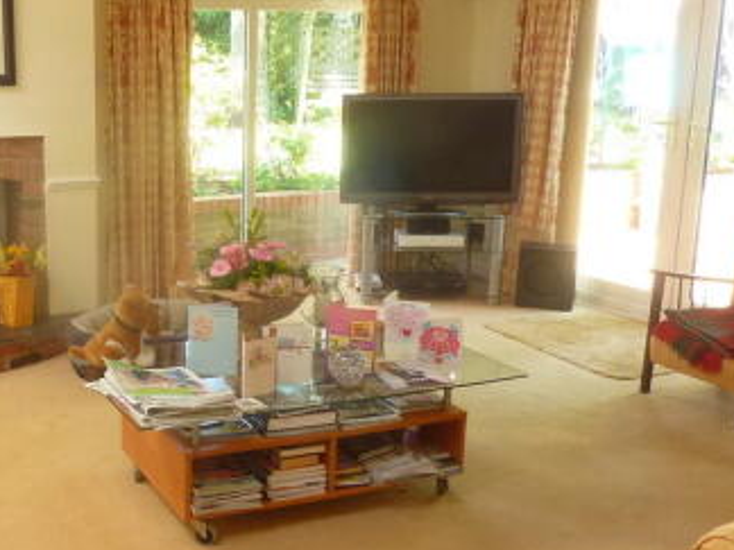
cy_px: 275
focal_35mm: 45
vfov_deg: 32.2
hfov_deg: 40.4
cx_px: 148
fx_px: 954
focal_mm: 4.1
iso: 200
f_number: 3.3
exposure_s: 1/30
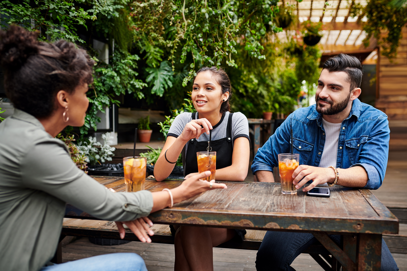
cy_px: 136
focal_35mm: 35
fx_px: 396
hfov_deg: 54.4
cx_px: 204
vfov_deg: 37.9
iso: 200
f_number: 3.2
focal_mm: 35
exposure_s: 1/320
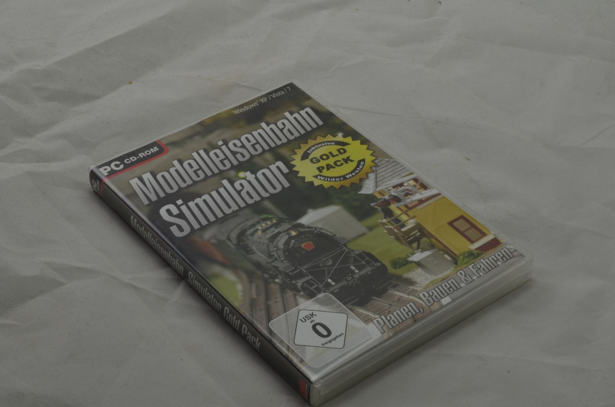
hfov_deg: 29.3
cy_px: 207
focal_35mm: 69
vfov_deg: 19.7
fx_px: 1176
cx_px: 335
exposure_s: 1/3
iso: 100
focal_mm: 40
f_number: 20
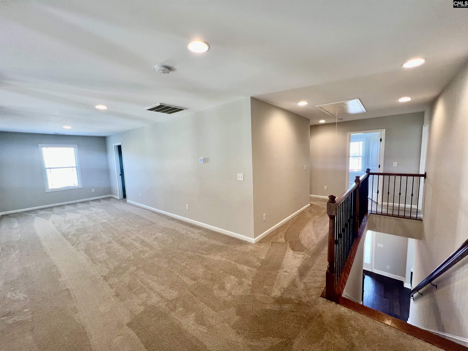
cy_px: 176
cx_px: 234
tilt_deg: -6.1
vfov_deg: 89.9
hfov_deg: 106.2
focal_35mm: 13
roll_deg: +2.0
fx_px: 176
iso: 160
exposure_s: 1/60
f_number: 1.8
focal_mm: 1.57
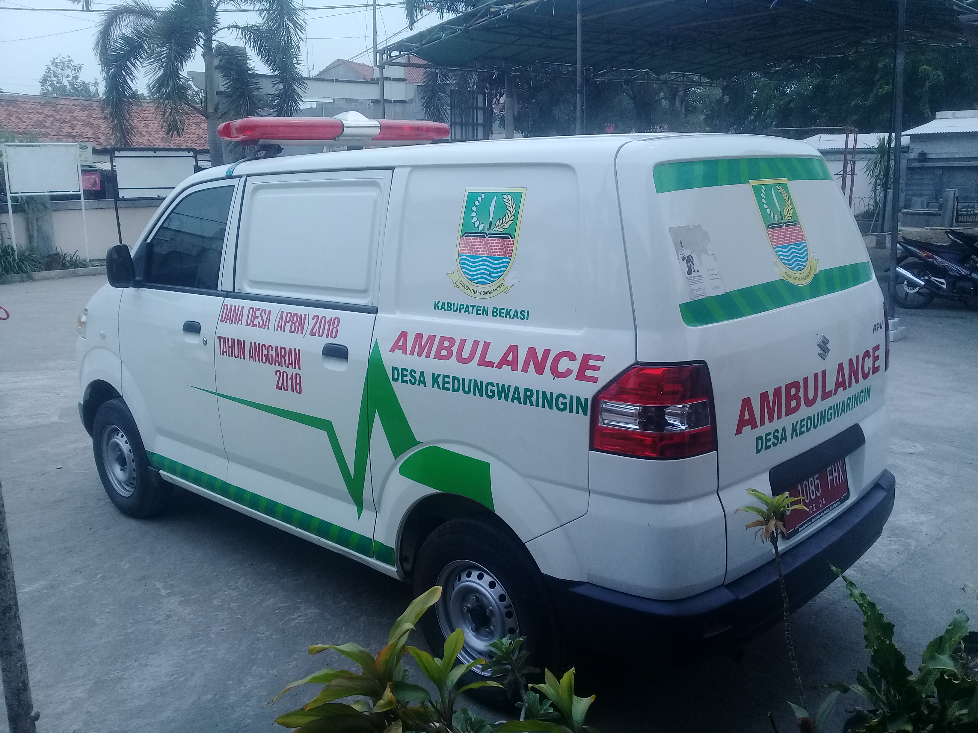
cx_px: 489
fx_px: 876
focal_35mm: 31
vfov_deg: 45.4
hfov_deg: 58.4
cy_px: 366
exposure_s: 1/928
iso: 64
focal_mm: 3.3
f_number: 2.2
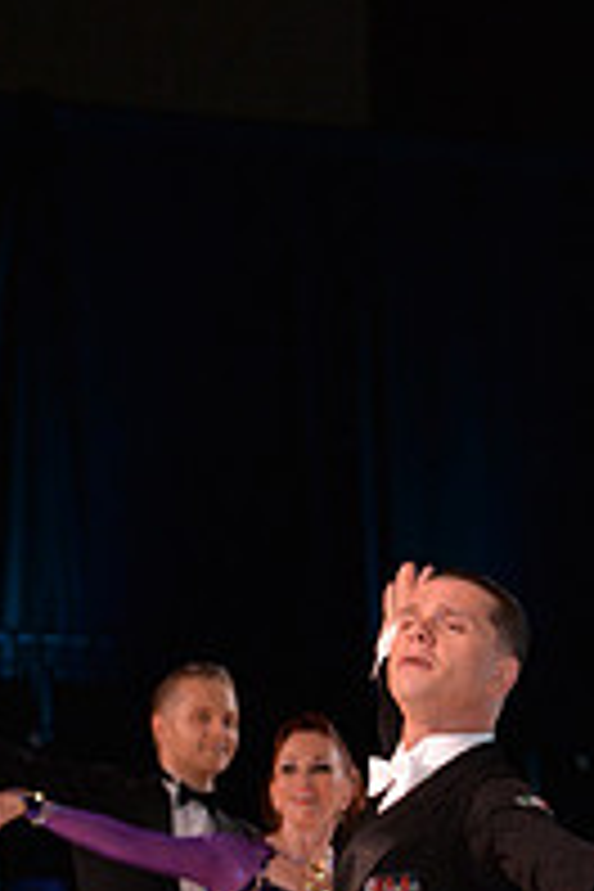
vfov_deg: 6.7
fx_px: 7598
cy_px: 1112
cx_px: 740
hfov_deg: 4.5
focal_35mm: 307
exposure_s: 1/250
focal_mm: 105
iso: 2000
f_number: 5.6
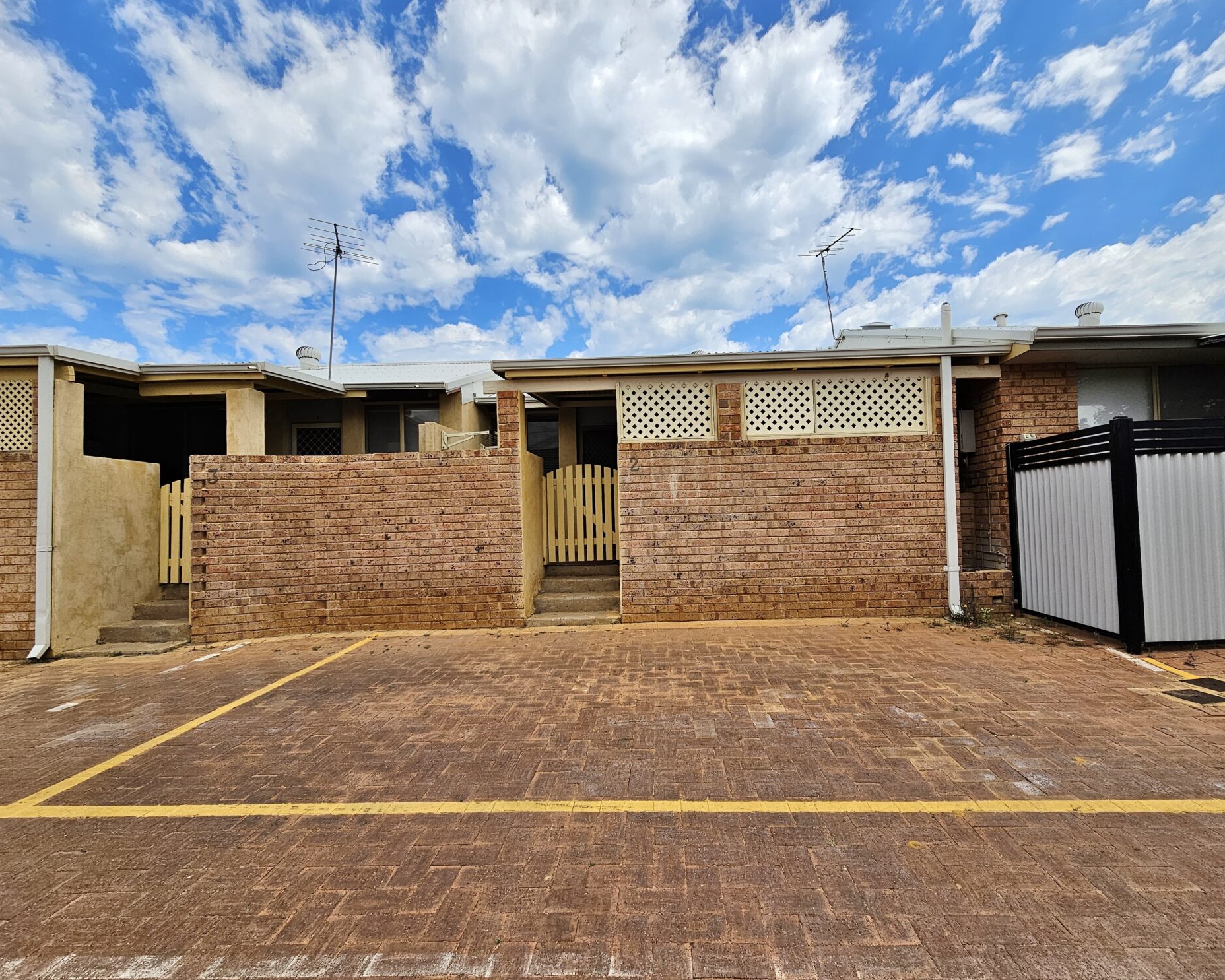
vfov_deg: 88.0
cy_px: 502
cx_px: 651
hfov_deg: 100.6
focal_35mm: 14
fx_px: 508
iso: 50
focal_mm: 2.2
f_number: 2.2
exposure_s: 1/2953
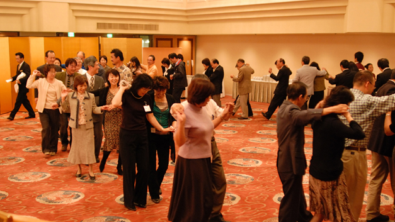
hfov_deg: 45.5
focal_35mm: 45
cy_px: 126
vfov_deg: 26.5
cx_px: 201
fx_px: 471
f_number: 2
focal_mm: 28
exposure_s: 1/80
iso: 800
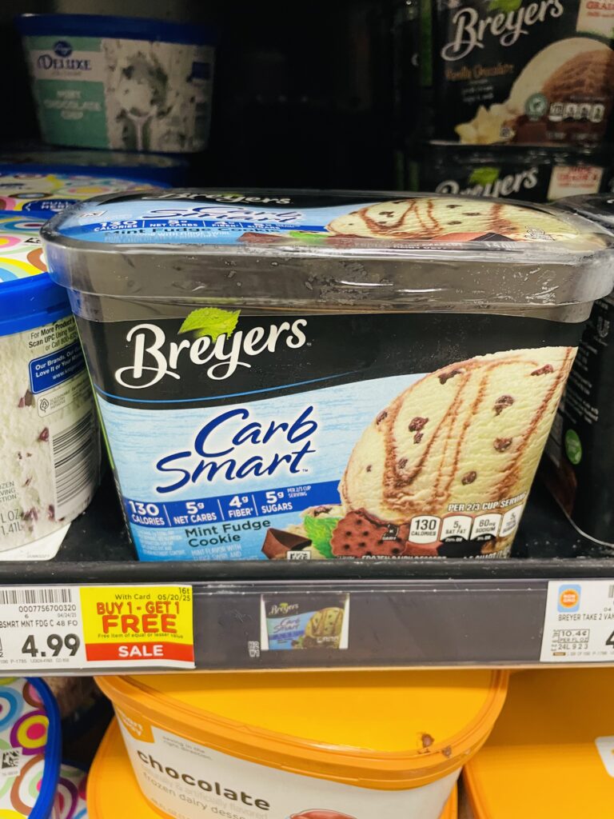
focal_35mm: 26
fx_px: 615
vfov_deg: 67.3
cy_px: 410
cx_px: 307
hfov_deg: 53.1
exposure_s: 1/60
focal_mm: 4.2
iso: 250
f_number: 1.6
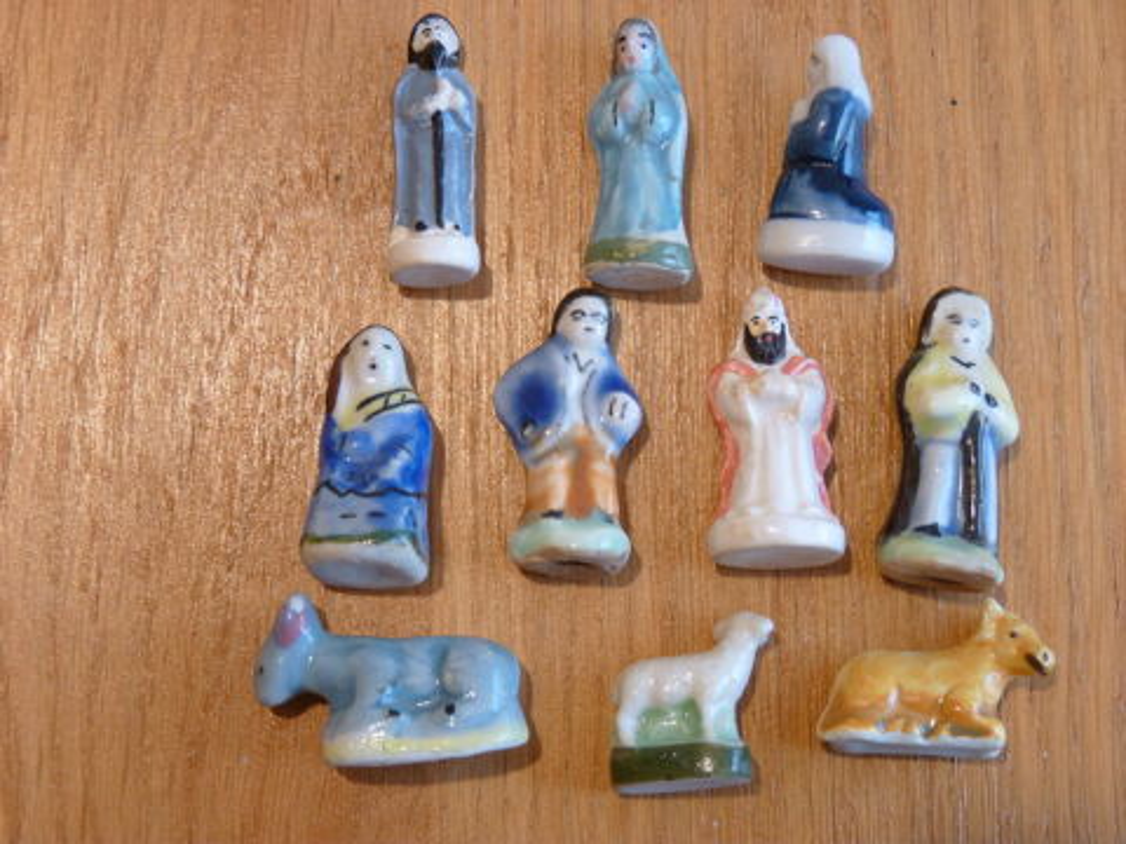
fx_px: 2277
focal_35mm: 70
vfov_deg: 21.0
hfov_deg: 27.8
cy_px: 422
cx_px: 563
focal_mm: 12.4
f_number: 3.4
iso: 80
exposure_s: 1/4
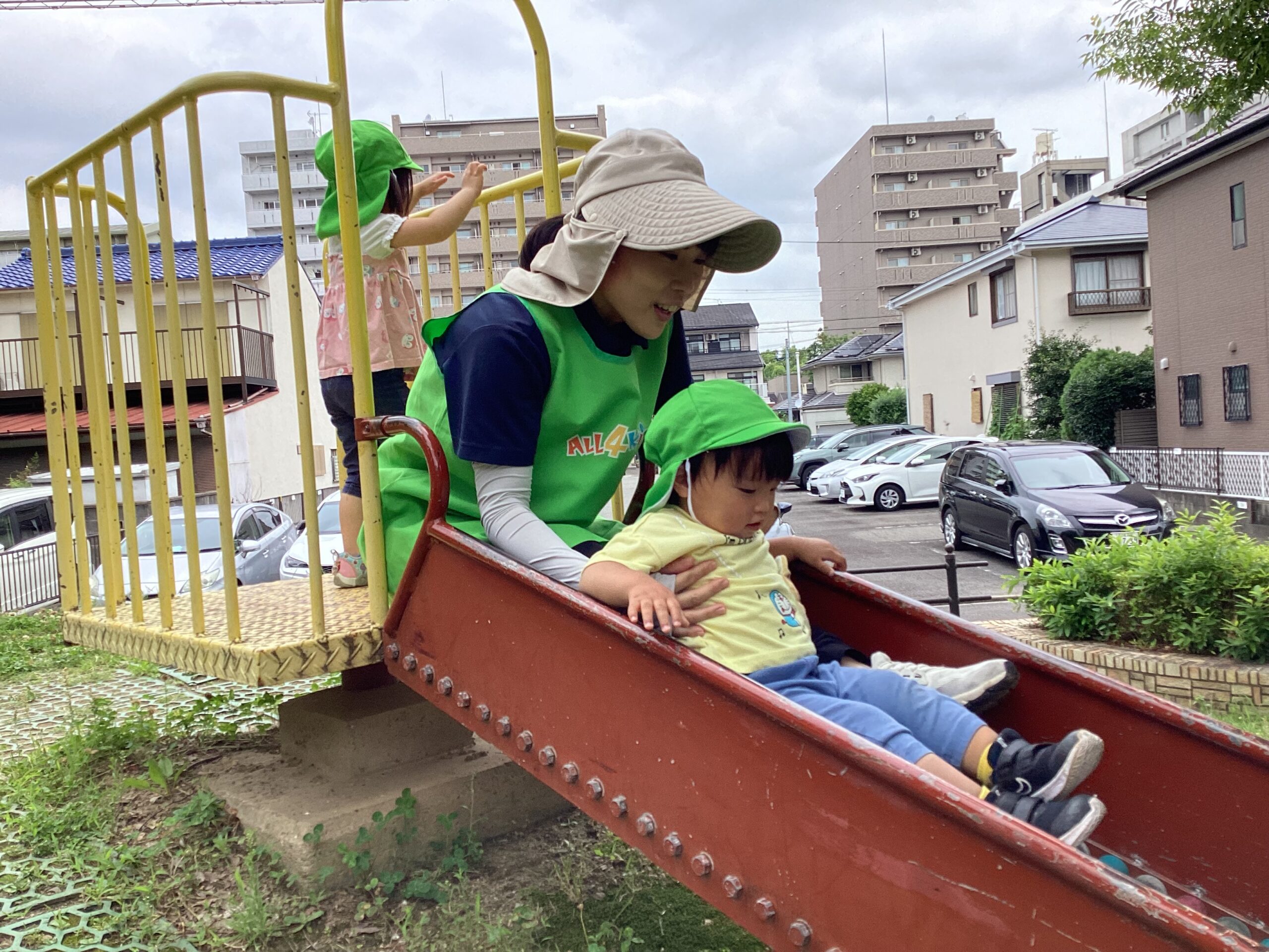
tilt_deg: -1.2
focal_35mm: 31
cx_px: 634
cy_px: 476
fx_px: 1136
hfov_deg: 58.4
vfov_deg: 45.4
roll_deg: +4.7
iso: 25
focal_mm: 3.3
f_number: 2.4
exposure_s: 1/582
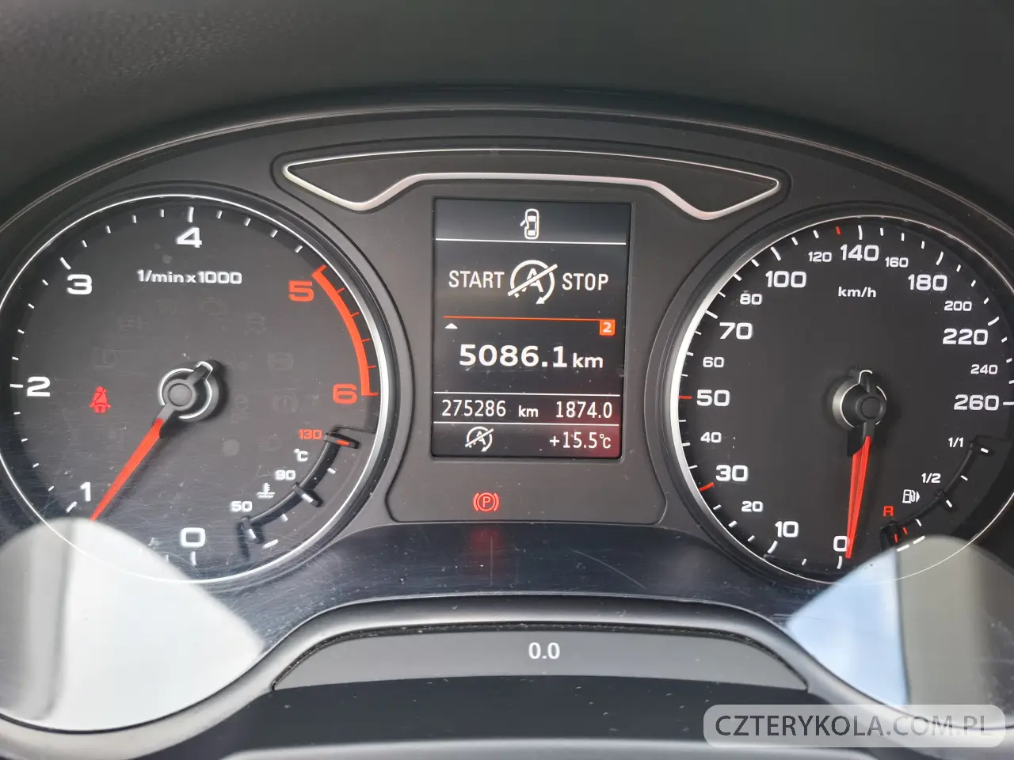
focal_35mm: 23
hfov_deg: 73.9
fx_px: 674
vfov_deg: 58.9
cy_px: 380
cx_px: 507
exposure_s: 1/100
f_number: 1.8
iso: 200
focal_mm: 5.54
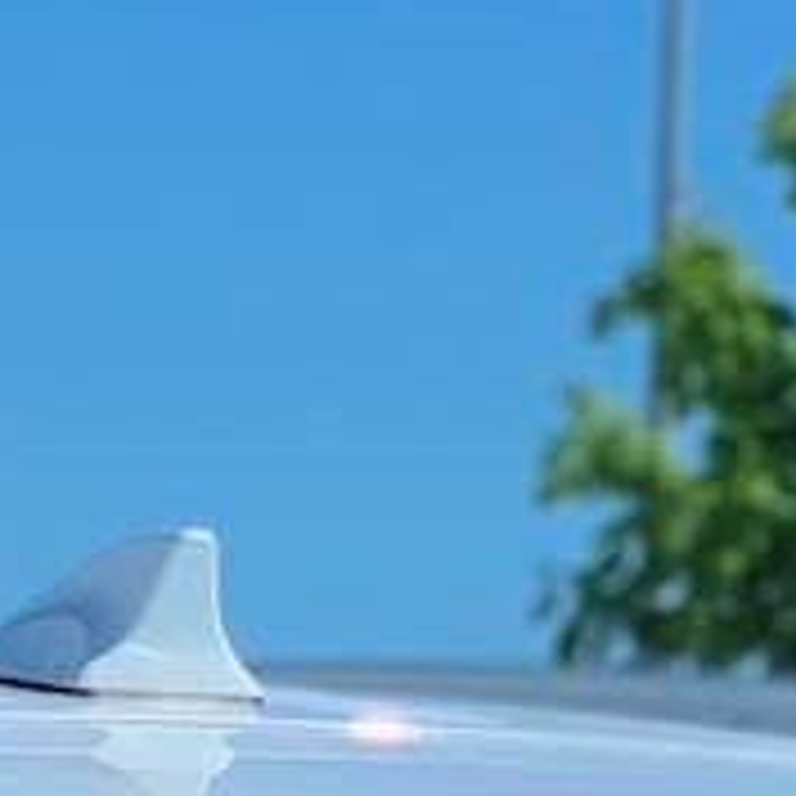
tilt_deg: -6.4
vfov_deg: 4.3
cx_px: -567
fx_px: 10120
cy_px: 2435
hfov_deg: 4.5
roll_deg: -2.0
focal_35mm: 389
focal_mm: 6
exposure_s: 1/1261
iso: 16
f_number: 2.4
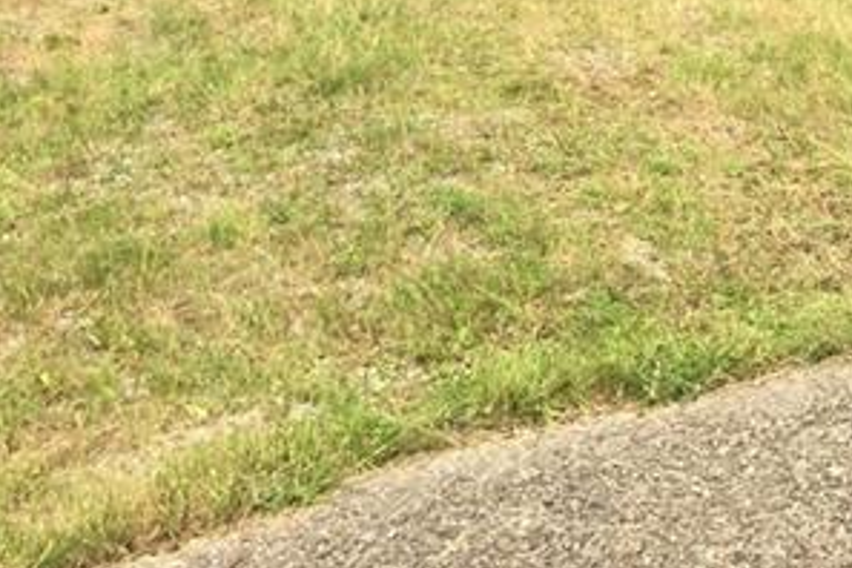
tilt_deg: -4.8
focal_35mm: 78
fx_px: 1846
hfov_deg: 25.5
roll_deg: +0.2
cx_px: 683
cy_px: -241
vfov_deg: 16.2
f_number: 2.2
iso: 32
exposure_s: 1/488
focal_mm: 4.15
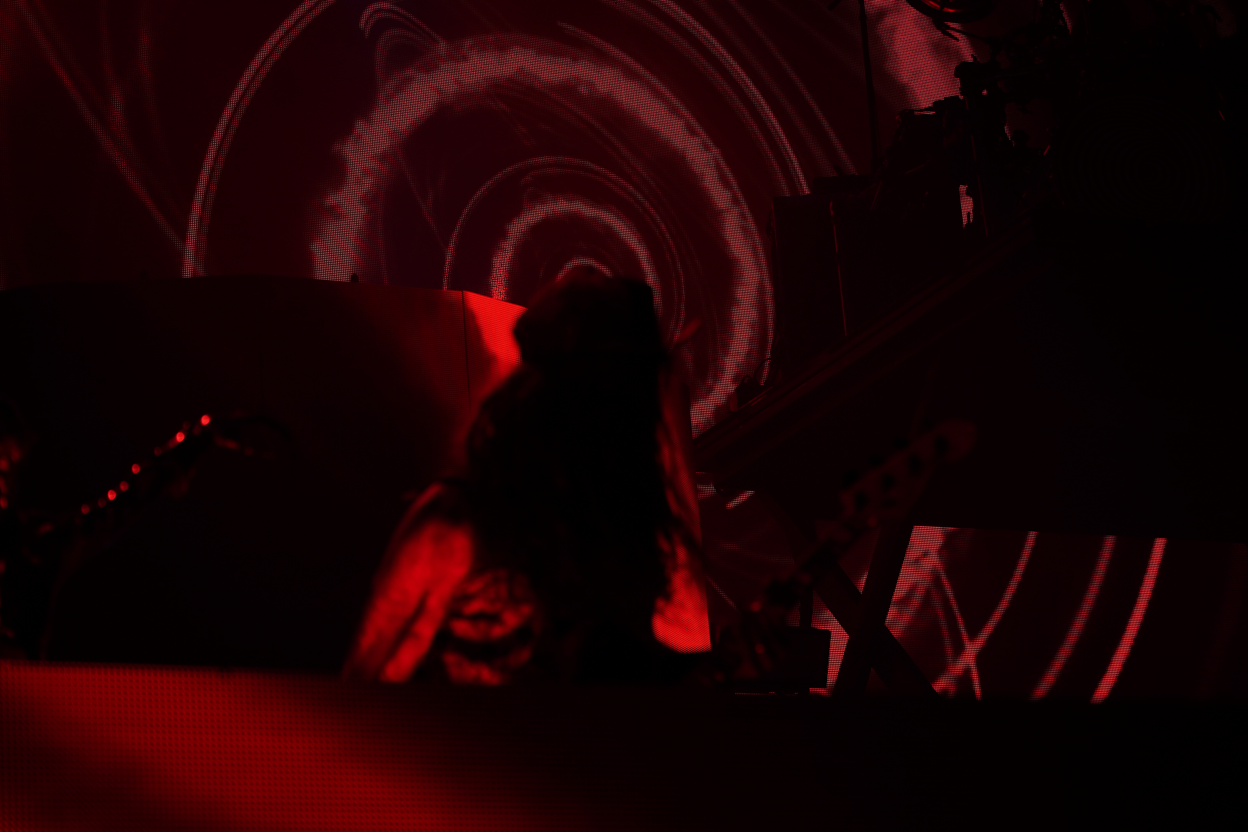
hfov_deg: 19.5
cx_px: 624
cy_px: 416
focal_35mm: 105
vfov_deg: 13.0
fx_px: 3640
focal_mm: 105
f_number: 4.5
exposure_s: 1/160
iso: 100
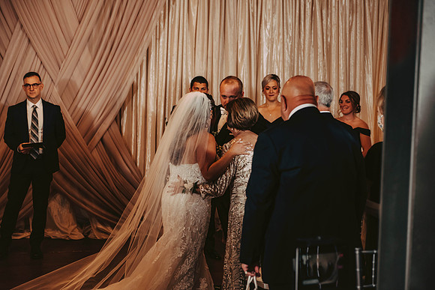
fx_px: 846
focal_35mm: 70
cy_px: 145
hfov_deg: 28.8
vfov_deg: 19.5
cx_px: 218
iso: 2000
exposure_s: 1/250
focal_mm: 70
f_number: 3.2
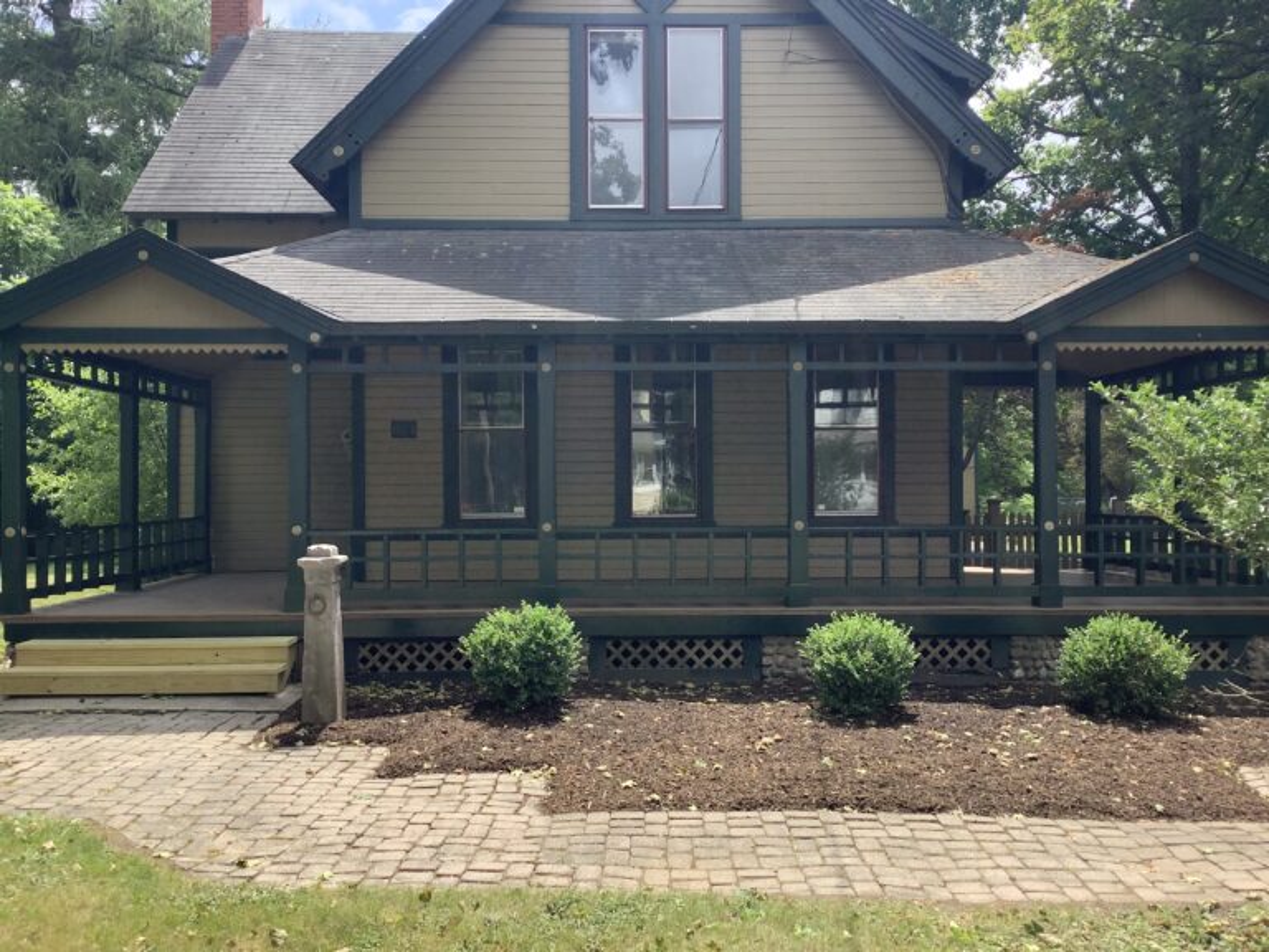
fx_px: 1136
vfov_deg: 45.4
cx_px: 634
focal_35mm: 31
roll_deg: -0.7
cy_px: 476
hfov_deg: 58.4
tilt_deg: +0.1
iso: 25
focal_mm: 3.3
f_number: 2.4
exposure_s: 1/420
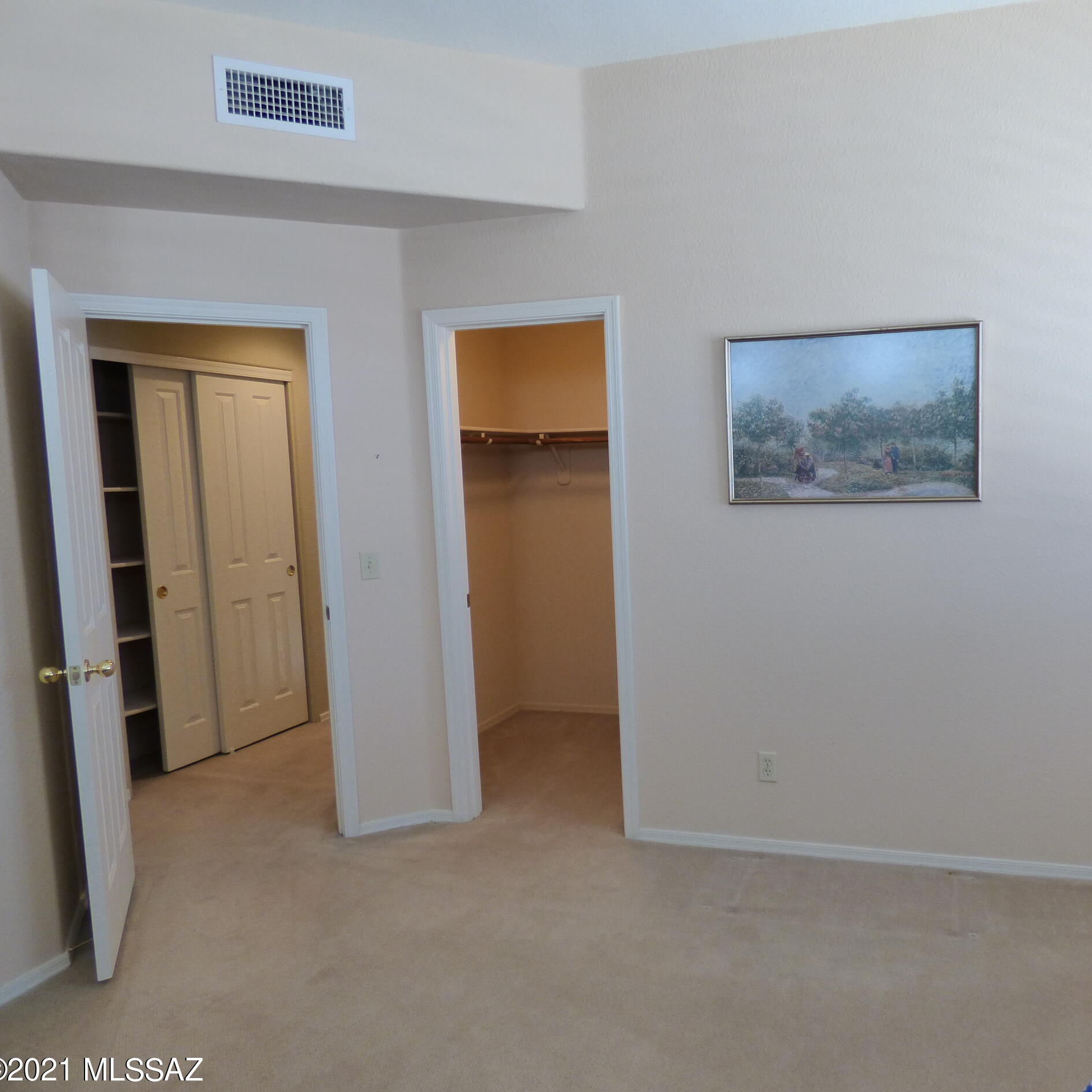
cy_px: 555
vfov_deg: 65.0
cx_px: 722
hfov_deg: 63.5
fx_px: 857
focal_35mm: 24
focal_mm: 3.58
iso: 400
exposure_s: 1/40
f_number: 2.8
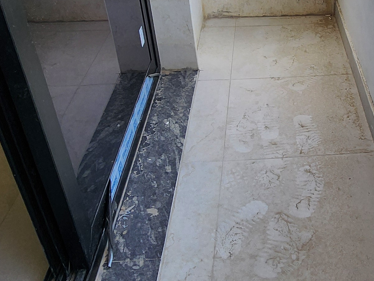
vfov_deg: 33.4
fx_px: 465
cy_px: 104
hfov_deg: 41.1
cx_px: 323
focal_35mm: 43
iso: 50
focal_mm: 2.2
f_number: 2.2
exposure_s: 1/614
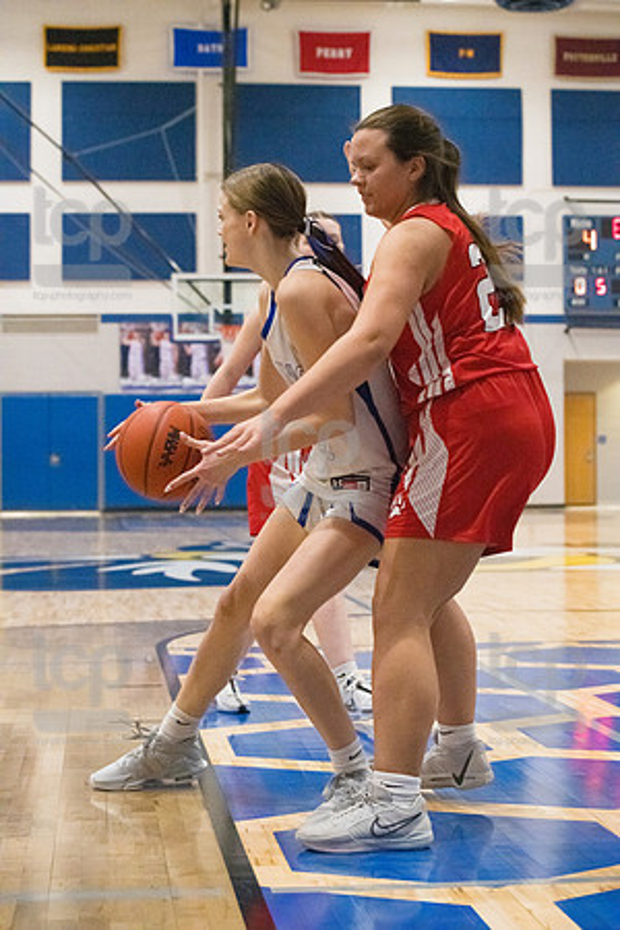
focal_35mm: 70
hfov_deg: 19.5
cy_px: 465
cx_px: 310
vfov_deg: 28.8
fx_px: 1808
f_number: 4.5
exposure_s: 1/1600
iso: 10000
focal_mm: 70
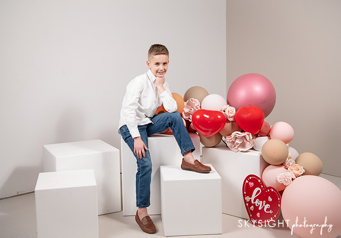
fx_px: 431
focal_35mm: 45
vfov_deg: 30.8
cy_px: 105
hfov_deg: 43.1
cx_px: 157
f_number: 4
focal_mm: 38
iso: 500
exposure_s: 1/160
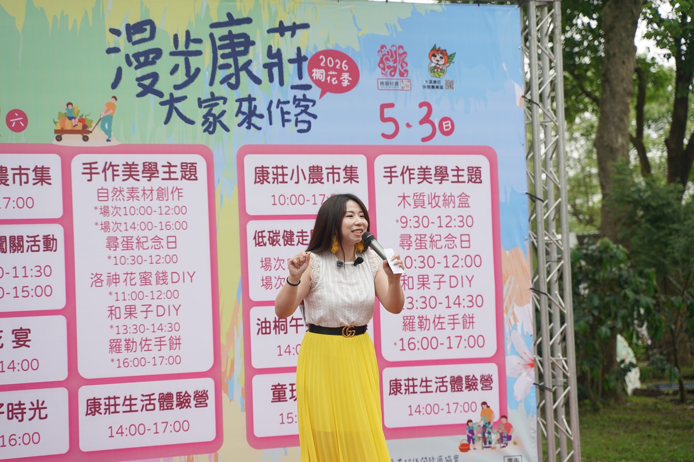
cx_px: 347
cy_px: 231
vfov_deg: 18.2
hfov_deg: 27.0
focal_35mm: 75
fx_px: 1446
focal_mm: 75
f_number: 4
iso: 160
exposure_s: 1/160
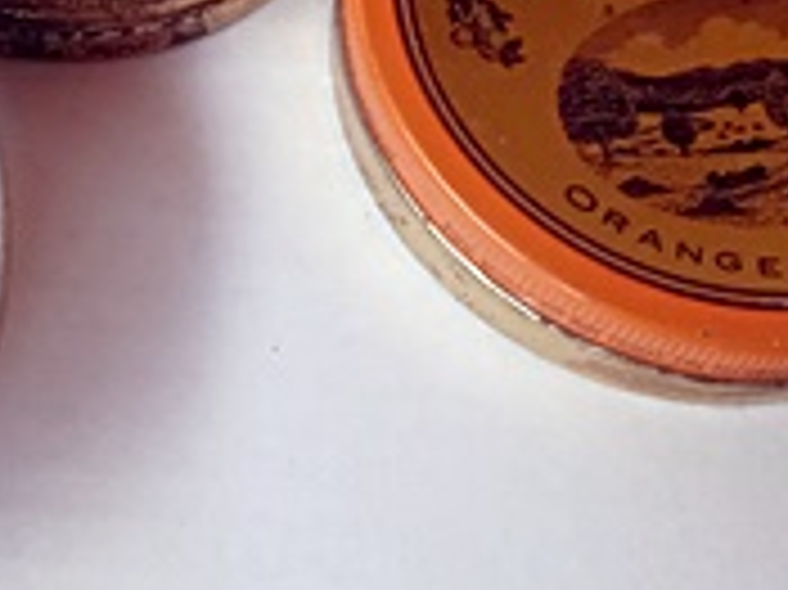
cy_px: -189
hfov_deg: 19.5
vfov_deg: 14.7
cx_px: -90
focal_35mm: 96
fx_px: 2184
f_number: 2.2
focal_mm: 3.43
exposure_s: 1/100
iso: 170
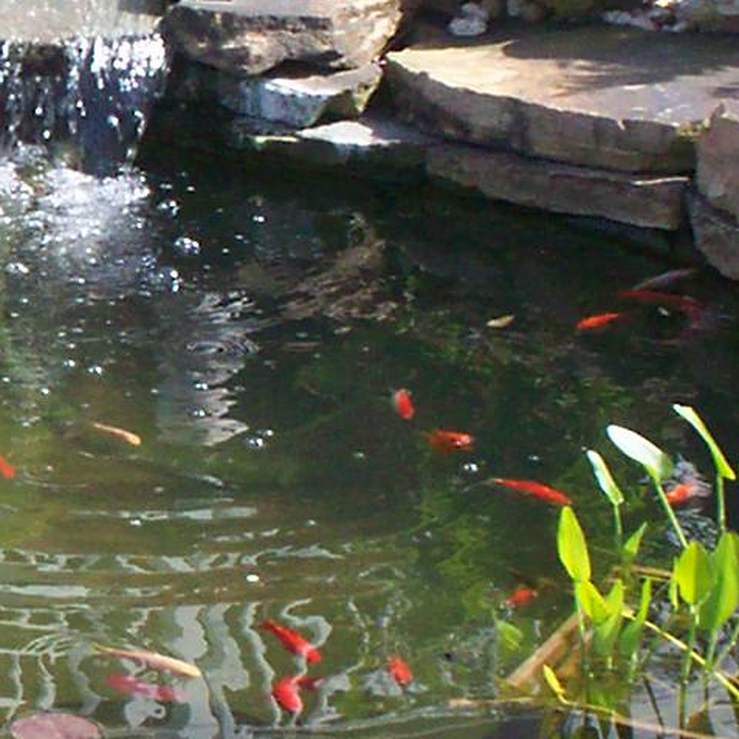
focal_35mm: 172
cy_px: 339
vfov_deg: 10.2
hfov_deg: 9.9
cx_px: -287
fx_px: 4154
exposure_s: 1/265
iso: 100
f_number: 4.5
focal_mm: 6
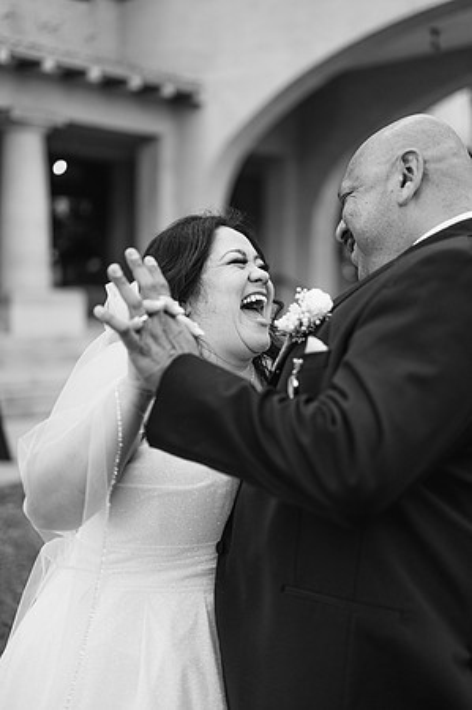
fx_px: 986
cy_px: 355
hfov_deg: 26.9
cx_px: 236
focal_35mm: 50
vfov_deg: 39.6
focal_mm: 50
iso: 450
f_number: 1.8
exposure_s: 1/1250
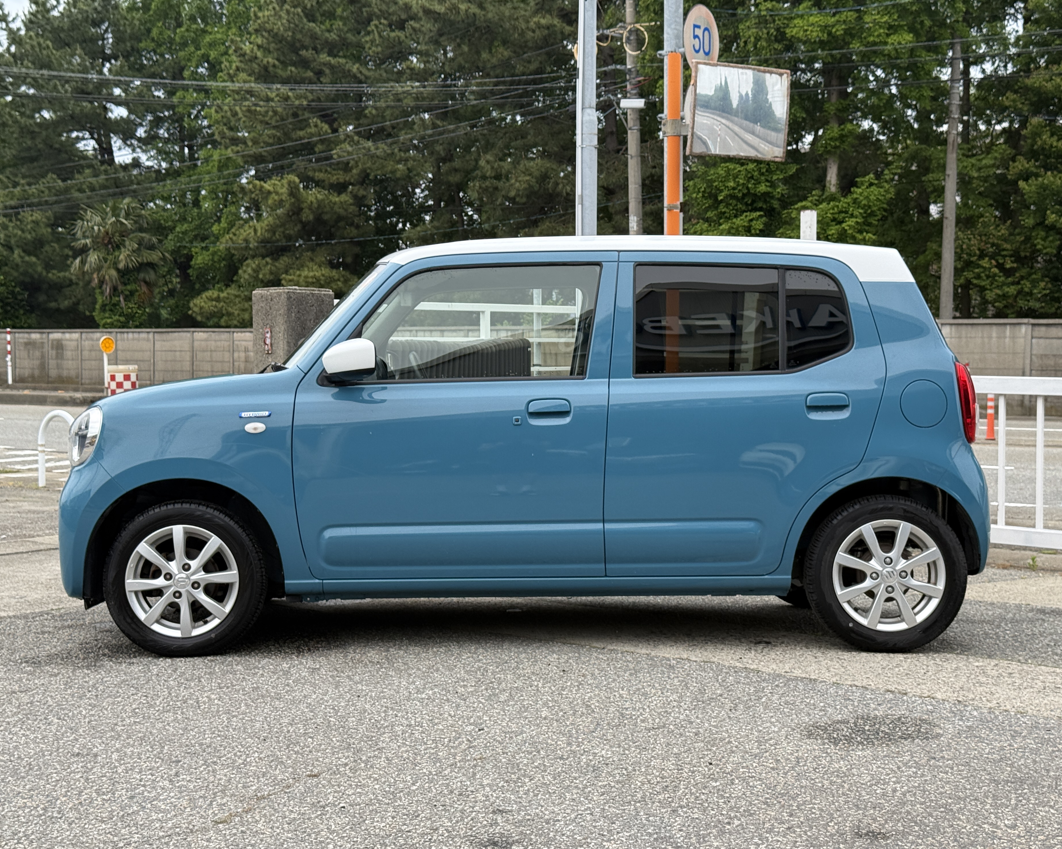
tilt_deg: -3.2
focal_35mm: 51
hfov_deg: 36.7
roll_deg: +0.3
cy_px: 429
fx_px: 1603
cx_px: 528
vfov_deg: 29.7
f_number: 1.78
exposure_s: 1/2273
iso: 100
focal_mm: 6.76
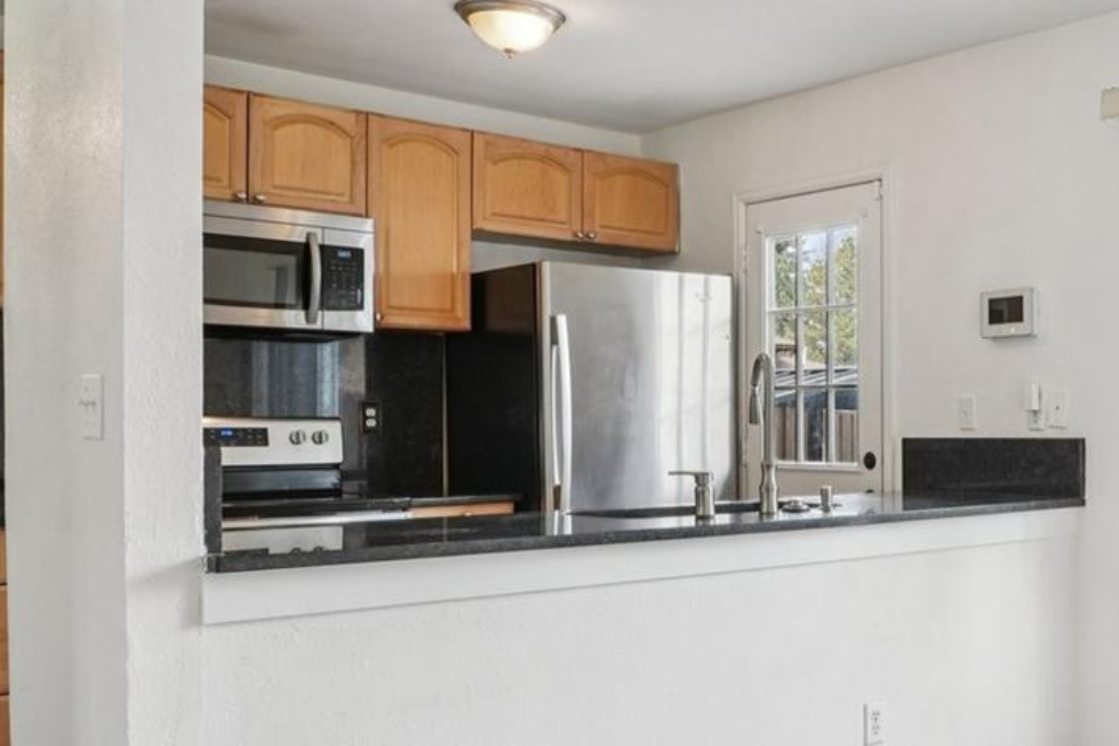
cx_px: 1080
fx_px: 1154
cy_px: 401
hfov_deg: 45.0
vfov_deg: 35.8
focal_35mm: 37
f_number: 8
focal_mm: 11
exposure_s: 1/30
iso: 125
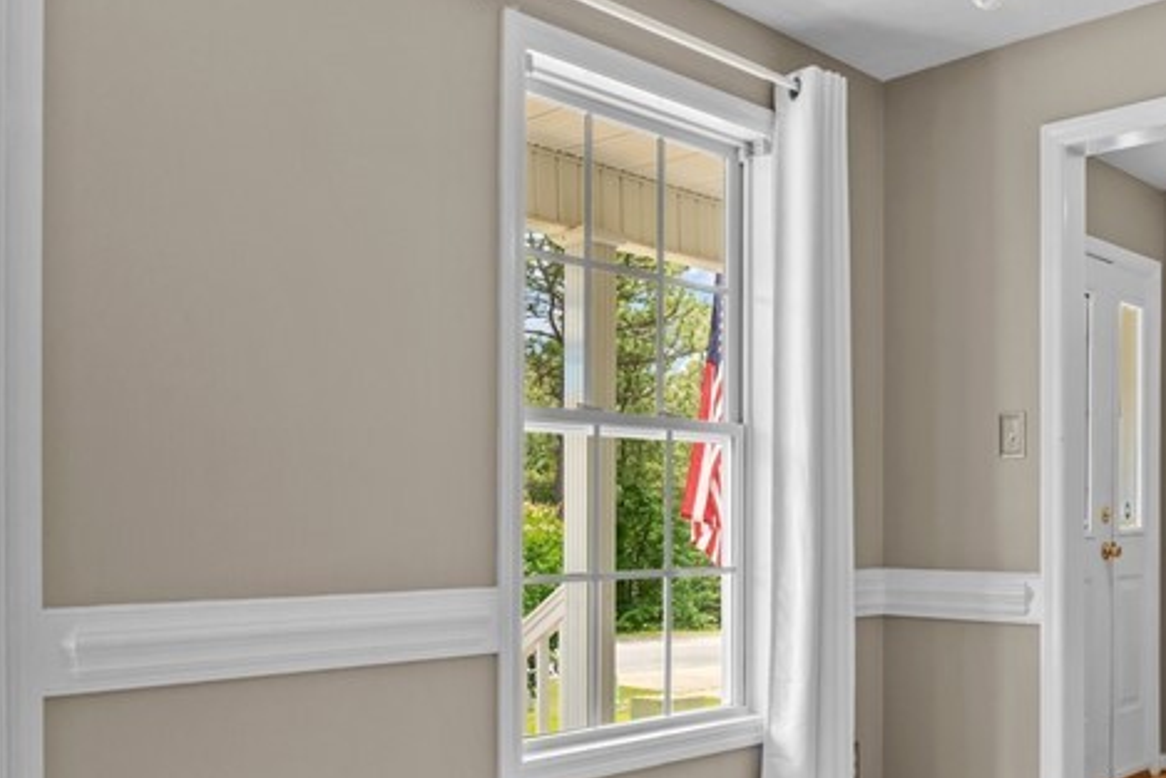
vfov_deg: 35.7
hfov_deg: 50.2
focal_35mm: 37
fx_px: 1199
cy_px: 511
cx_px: 842
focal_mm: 16
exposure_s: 1/13
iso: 500
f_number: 8
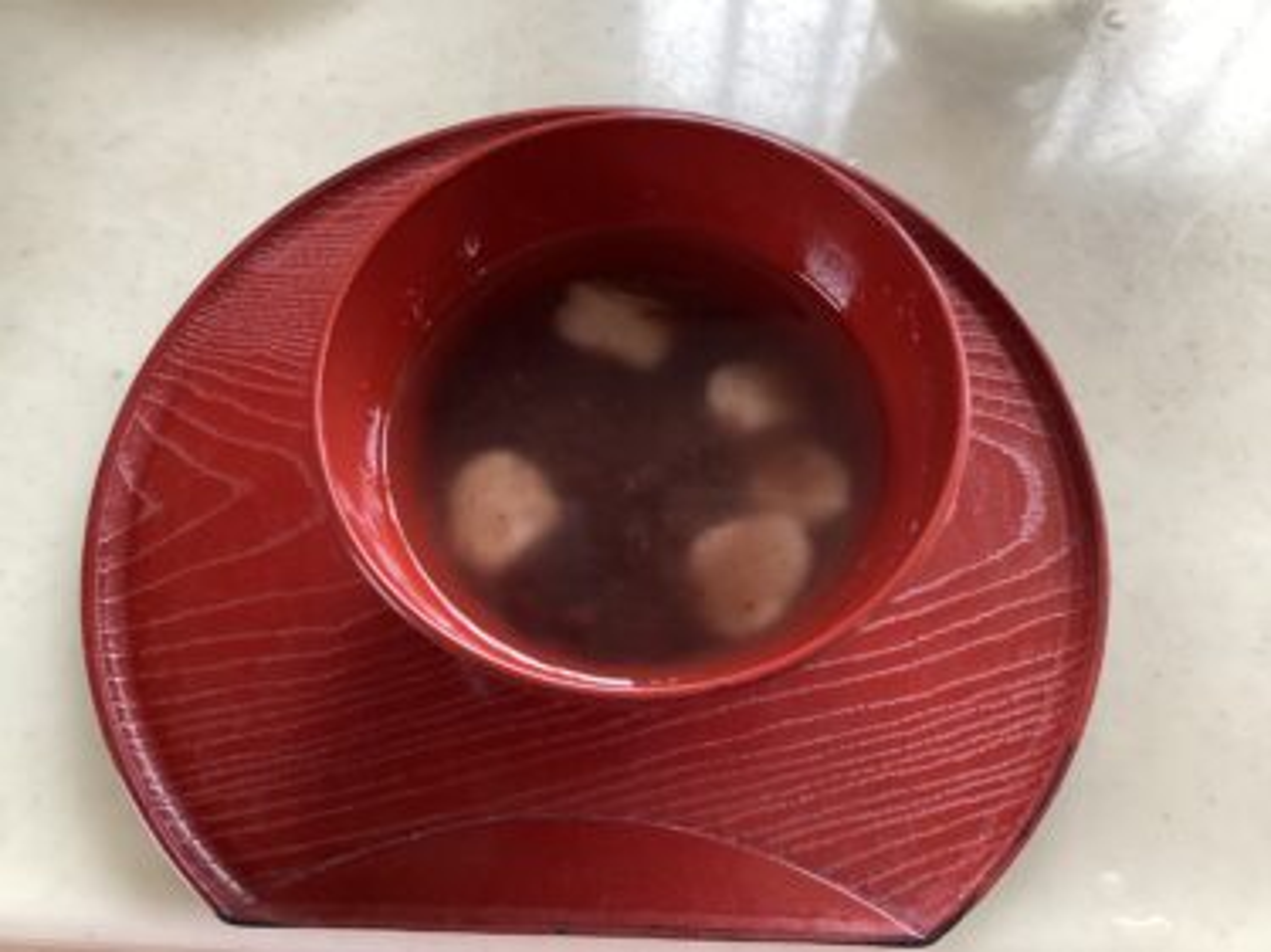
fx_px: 1138
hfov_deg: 58.4
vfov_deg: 45.4
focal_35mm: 31
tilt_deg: -67.4
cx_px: 636
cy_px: 476
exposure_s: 1/60
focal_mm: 3.3
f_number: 2.4
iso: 320
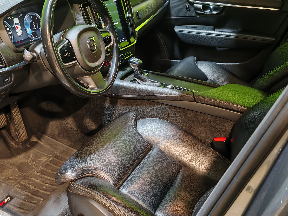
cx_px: 97
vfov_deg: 36.8
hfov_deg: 47.1
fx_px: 324
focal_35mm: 39
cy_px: 111
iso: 80
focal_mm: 6.83
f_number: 1.4
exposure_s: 1/50
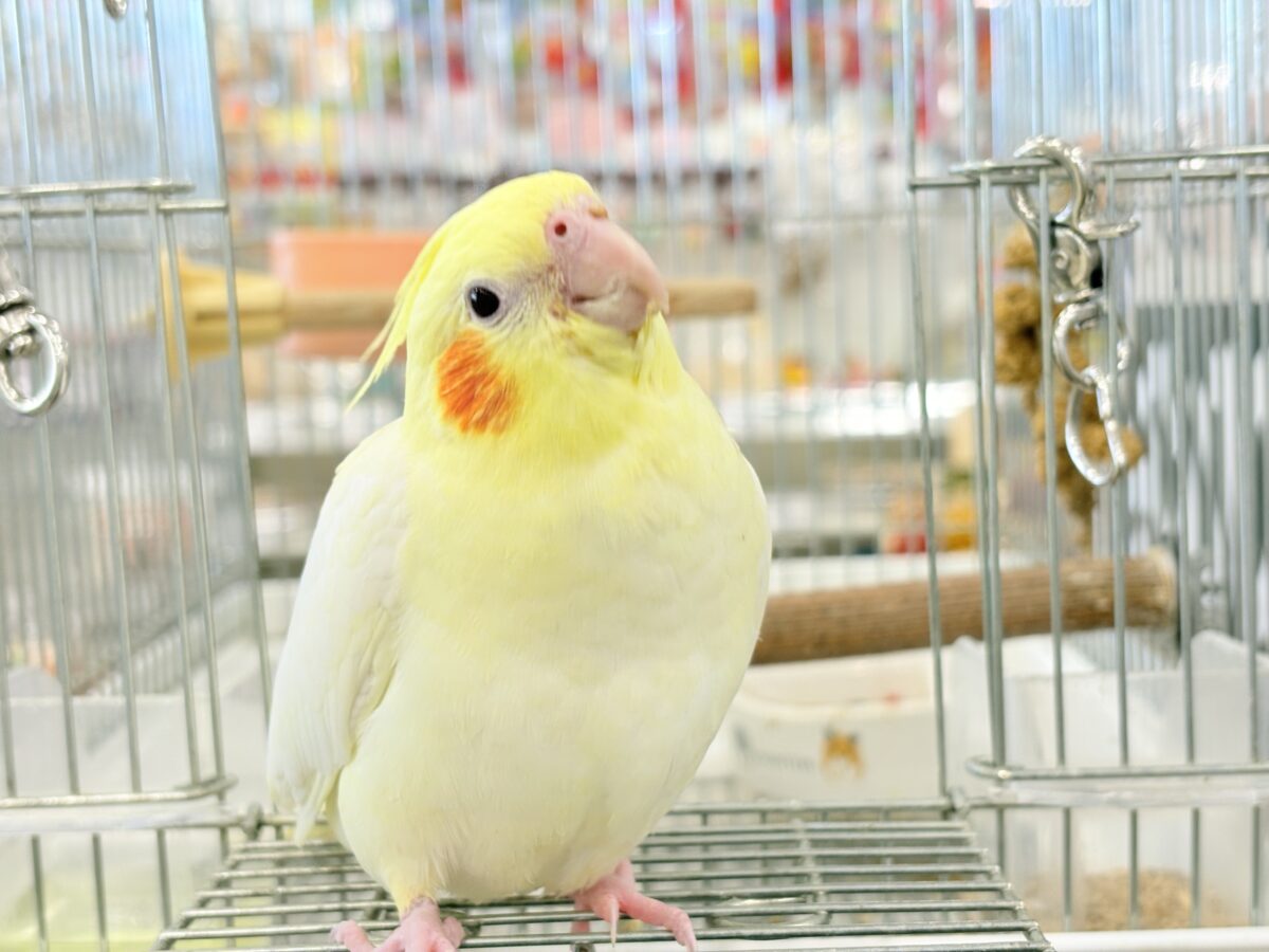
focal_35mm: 52
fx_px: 1906
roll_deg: +2.1
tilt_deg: -6.0
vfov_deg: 28.0
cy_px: 476
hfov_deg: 36.8
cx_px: 634
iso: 40
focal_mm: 5.96
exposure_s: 1/50
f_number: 1.6
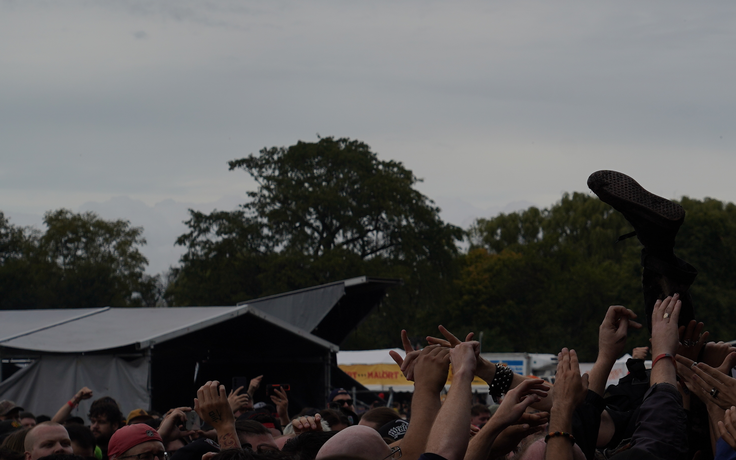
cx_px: 676
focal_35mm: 138
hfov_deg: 15.0
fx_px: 2768
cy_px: 201
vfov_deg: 9.5
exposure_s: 1/640
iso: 100
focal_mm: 66
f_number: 8
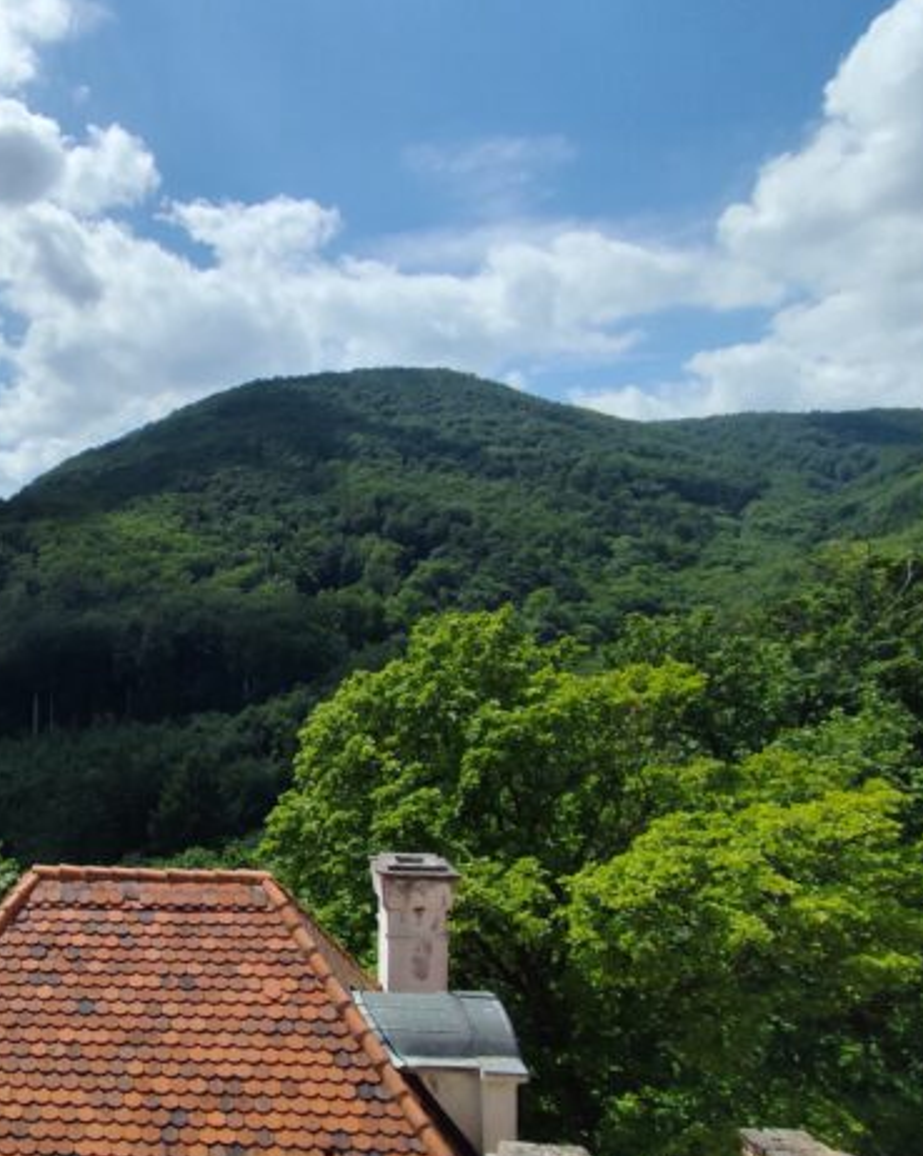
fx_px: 889
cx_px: 120
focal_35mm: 26
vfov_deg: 65.6
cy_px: 674
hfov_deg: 49.8
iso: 50
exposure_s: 1/4918
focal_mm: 1.65
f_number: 2.2
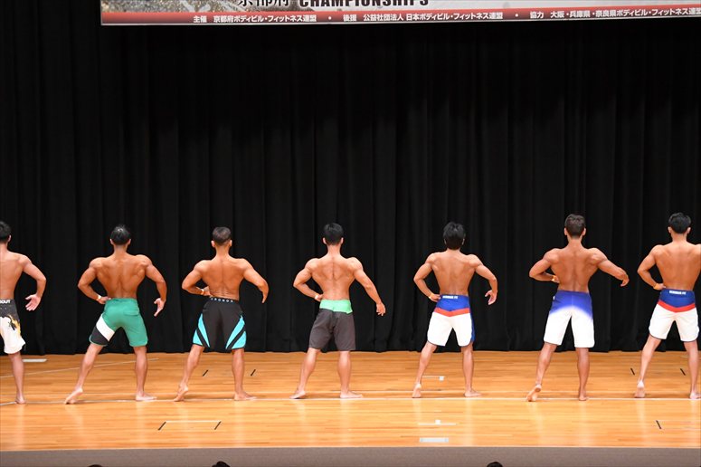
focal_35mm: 127
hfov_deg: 16.1
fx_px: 2472
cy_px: 234
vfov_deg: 10.8
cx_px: 350
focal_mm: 85
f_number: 5.6
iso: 5000
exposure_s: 1/400
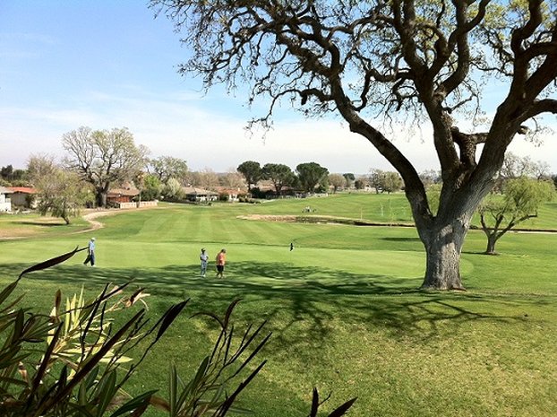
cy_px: 208
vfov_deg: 40.6
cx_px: 278
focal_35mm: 35
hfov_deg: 52.7
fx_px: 563
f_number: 2.8
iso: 80
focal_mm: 3.85
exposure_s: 1/1160
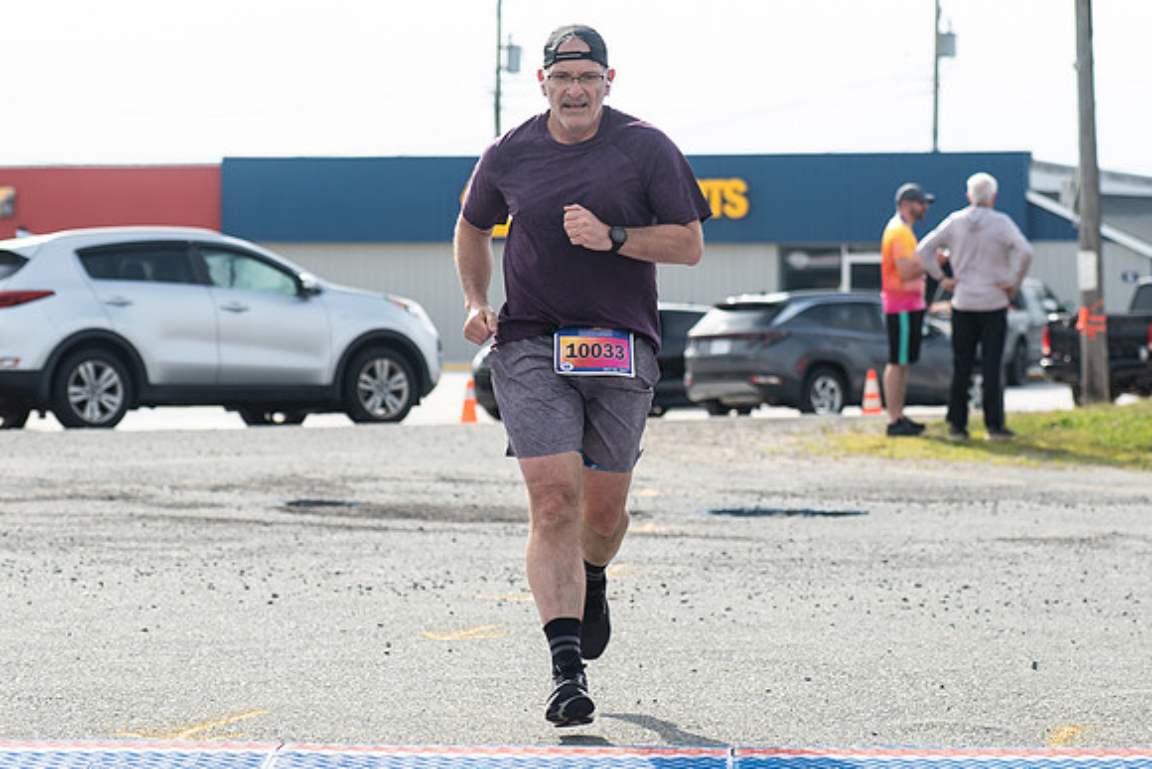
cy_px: 223
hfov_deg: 14.5
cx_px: 576
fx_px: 4531
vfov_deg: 9.7
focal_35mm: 142
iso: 250
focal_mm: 85
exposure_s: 1/1600
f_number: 4.5
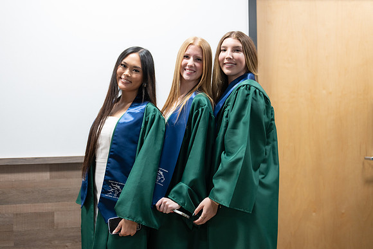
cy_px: 124
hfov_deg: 39.6
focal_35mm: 50
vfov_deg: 27.0
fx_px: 518
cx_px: 186
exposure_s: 1/320
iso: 500
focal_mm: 50
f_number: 1.2
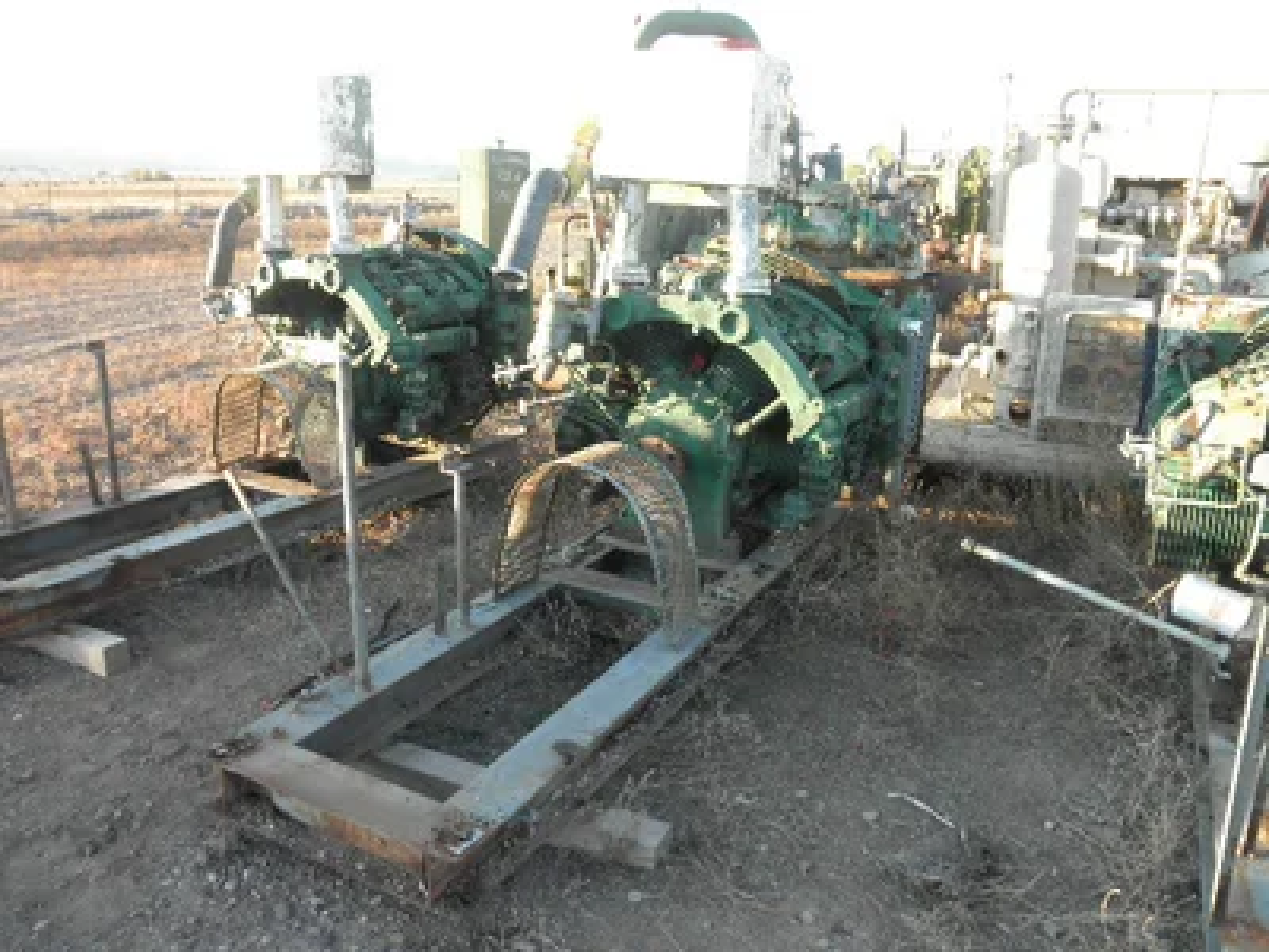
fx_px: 1026
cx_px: 634
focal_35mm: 28
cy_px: 476
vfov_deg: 49.7
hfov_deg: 63.4
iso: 64
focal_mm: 5
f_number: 3
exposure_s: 1/60
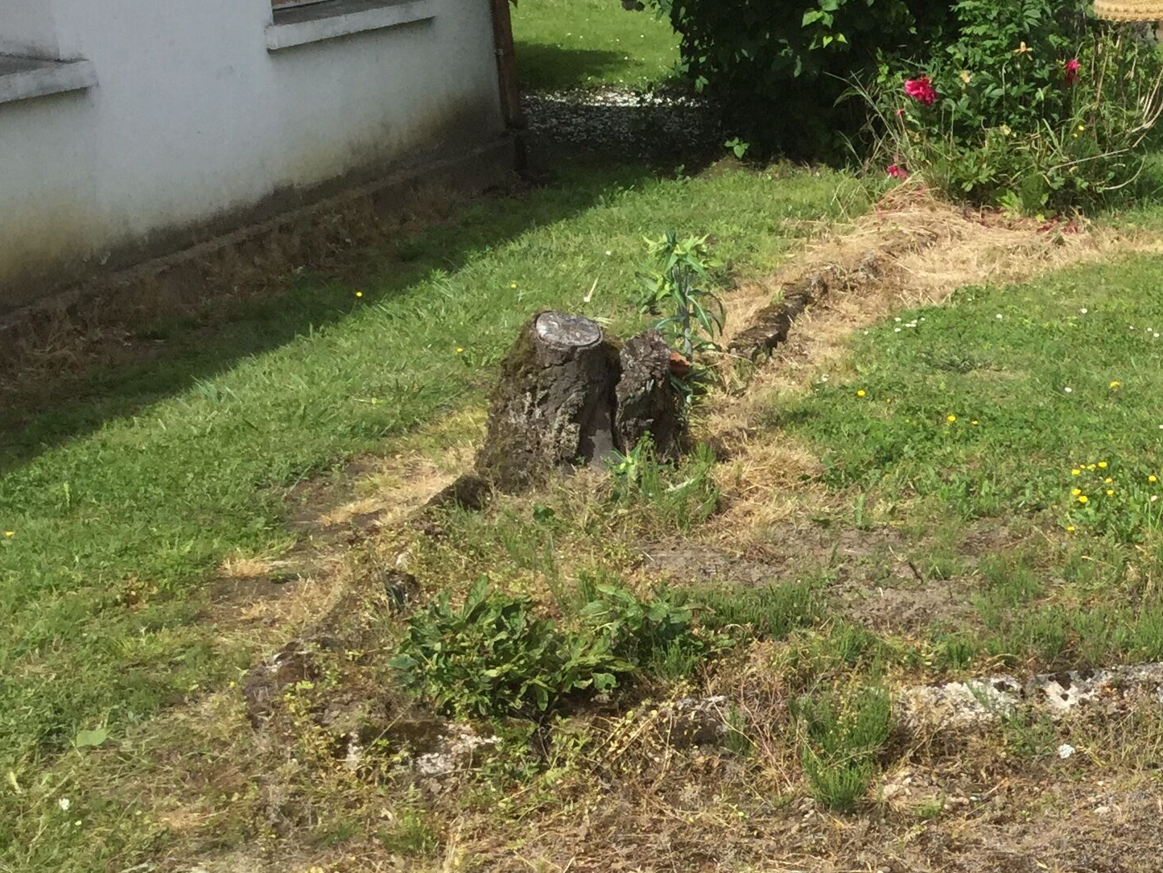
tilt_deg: -21.5
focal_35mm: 70
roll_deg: +0.0
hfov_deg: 26.0
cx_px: 1231
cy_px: 686
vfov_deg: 20.8
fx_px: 2352
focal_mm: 3.3
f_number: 2.4
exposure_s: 1/1431
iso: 25
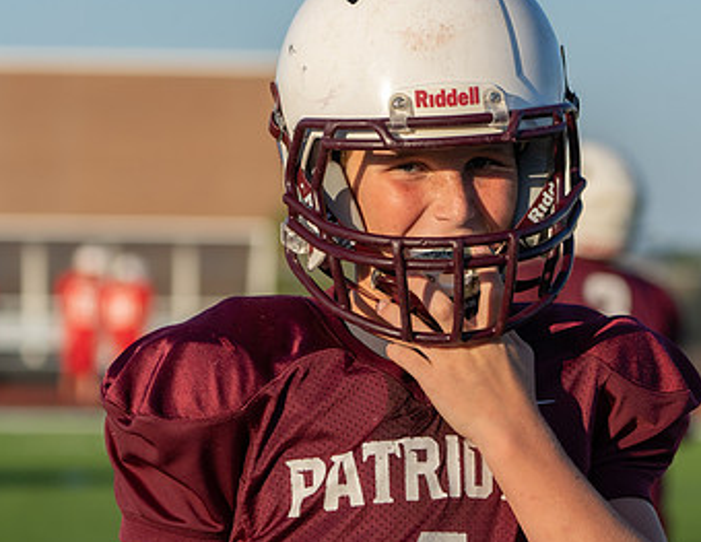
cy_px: 342
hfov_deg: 7.8
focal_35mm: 252
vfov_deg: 6.0
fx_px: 5161
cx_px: 469
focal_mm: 126
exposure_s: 1/1250
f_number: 5
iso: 250
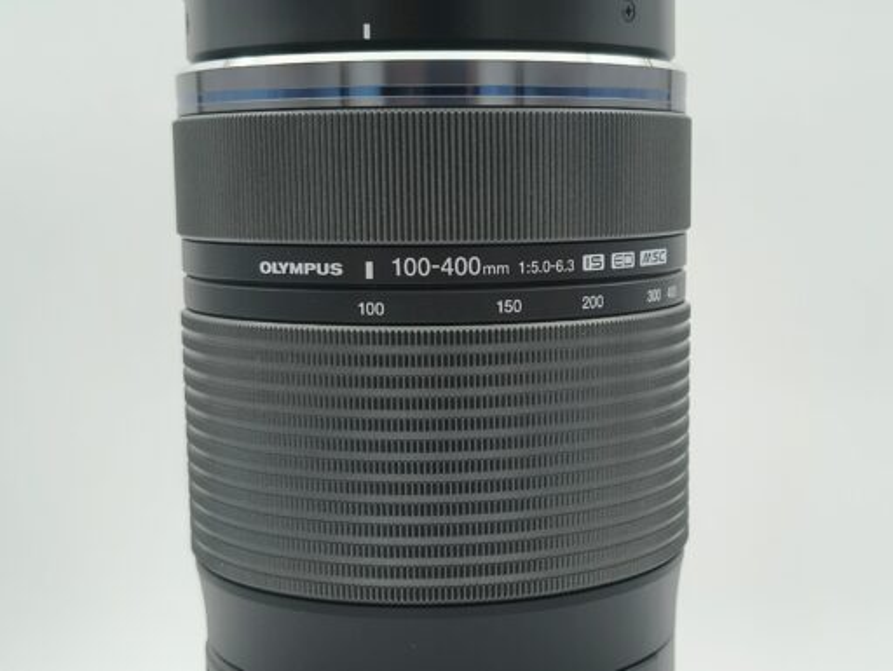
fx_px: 620
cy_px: 336
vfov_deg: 56.9
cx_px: 446
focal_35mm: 24
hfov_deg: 71.5
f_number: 1.8
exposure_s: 1/350
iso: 100
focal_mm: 5.56
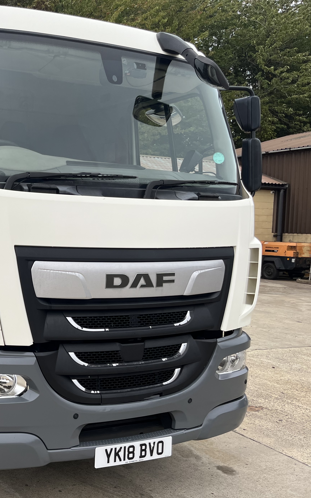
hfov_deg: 28.6
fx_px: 543
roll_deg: -1.1
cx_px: -42
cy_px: 260
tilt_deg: -4.5
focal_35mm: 40
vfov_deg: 49.3
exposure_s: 1/563
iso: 50
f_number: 1.6
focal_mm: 5.1
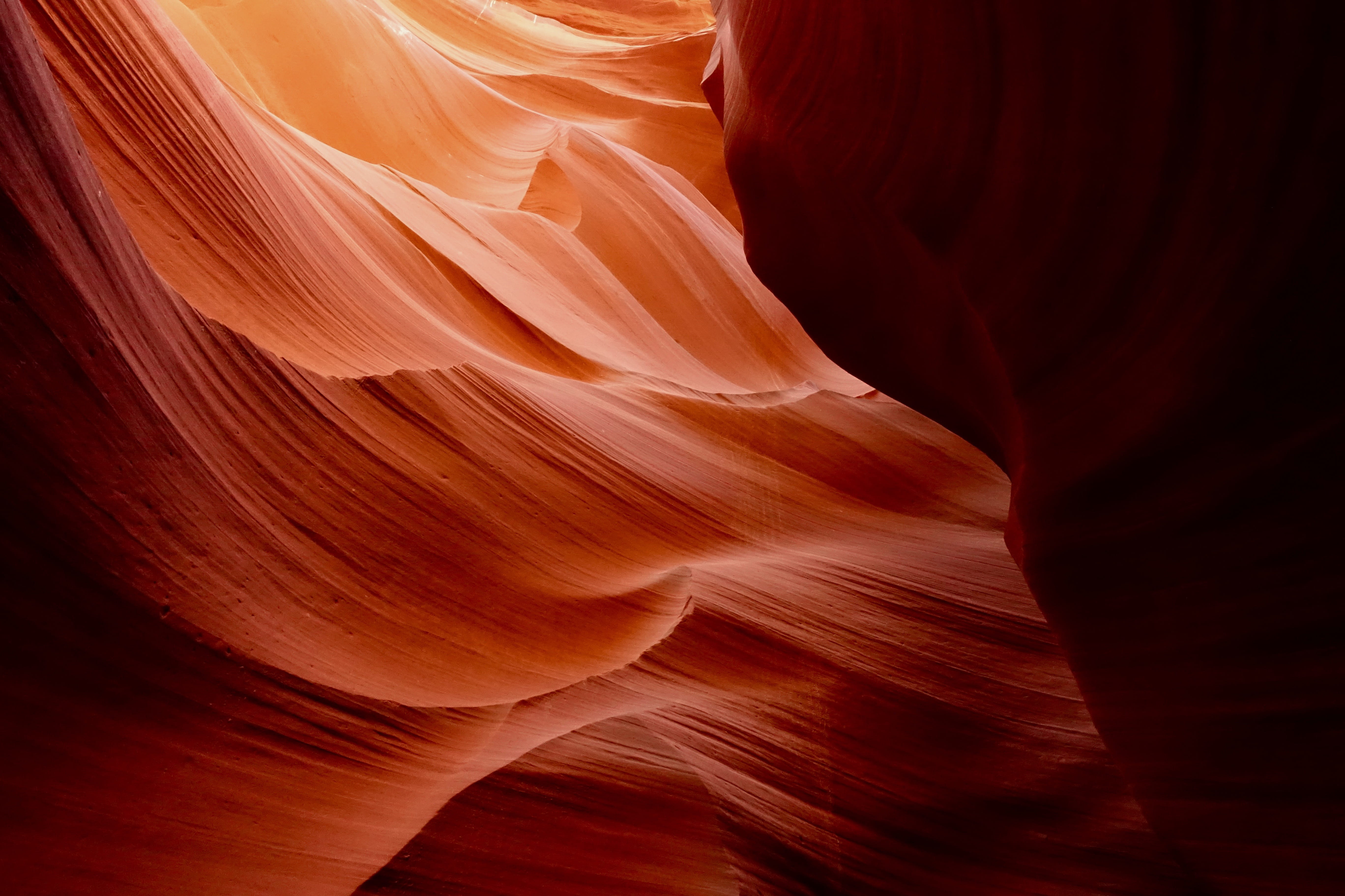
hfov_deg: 73.7
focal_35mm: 24
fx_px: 897
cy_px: 448
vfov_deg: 53.1
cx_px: 672
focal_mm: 8.8
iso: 3200
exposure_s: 1/30
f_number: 11
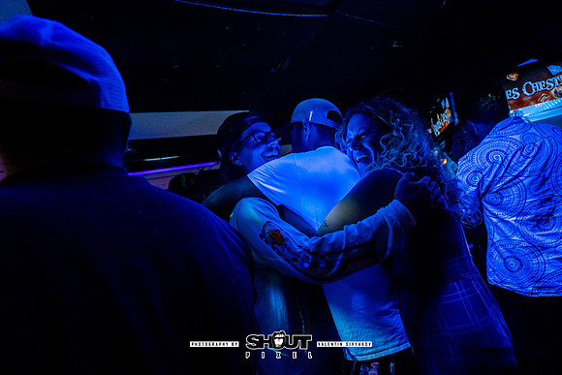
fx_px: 285
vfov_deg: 66.3
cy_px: 217
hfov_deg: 88.5
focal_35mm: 18
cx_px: 324
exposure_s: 1/200
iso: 2500
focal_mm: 14
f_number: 2.8
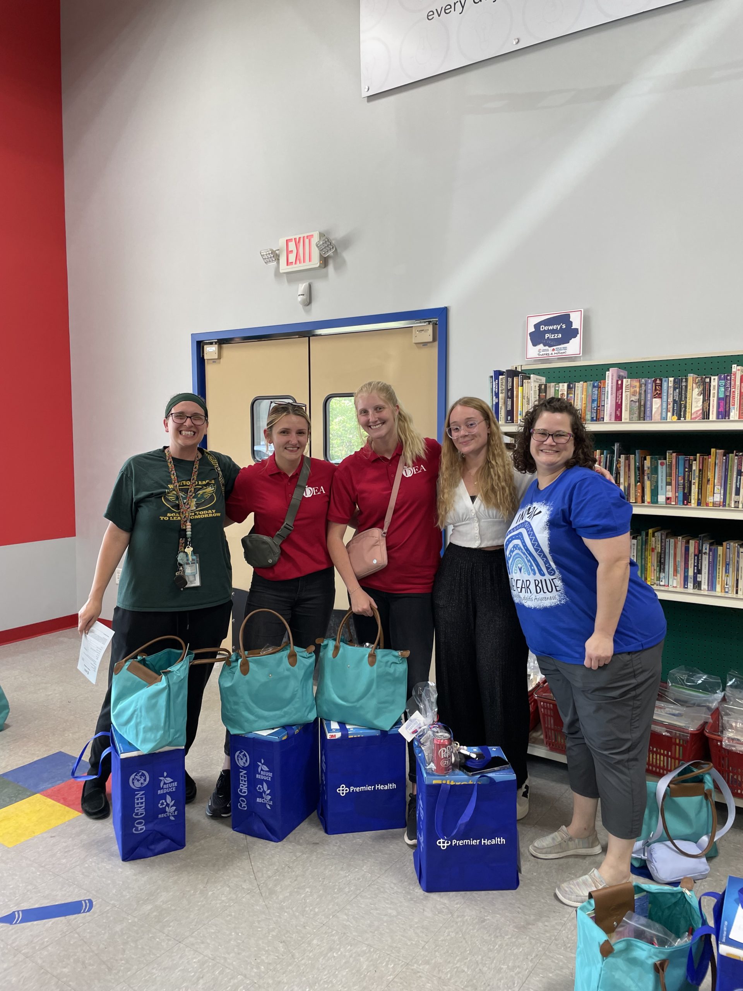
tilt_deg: -2.8
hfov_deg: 53.1
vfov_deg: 67.3
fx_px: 744
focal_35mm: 26
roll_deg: +1.0
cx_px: 372
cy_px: 496
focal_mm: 4.2
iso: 64
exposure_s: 1/120
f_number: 1.6
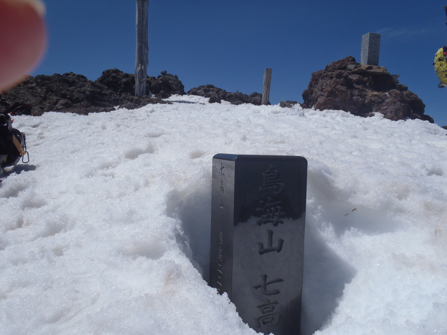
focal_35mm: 28
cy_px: 168
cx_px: 224
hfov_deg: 63.4
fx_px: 362
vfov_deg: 49.7
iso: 80
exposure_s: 1/320
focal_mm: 5
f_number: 10
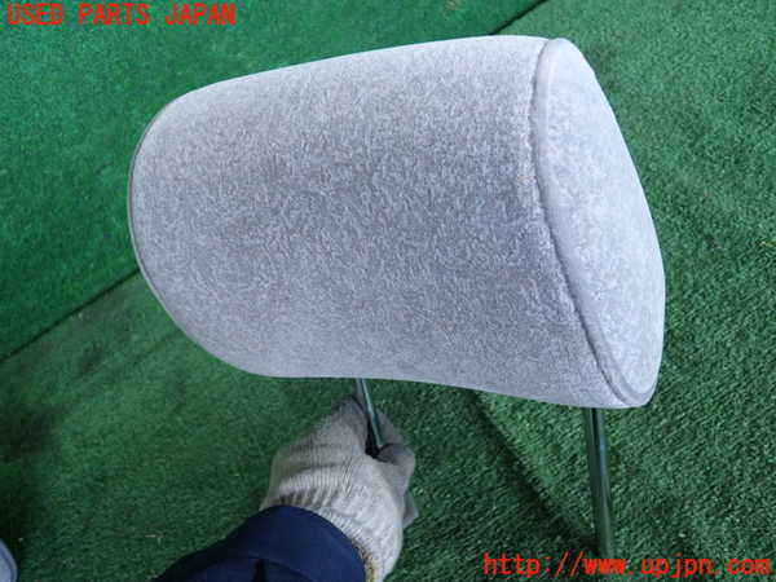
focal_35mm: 32
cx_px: 388
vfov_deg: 44.2
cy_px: 291
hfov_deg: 56.8
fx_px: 717
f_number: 2.4
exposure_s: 1/125
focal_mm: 5.79
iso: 200
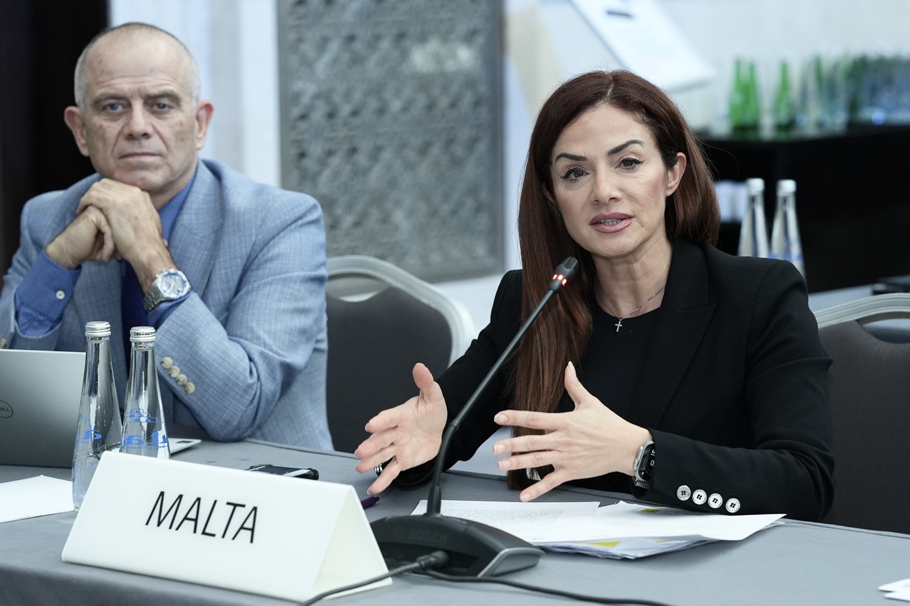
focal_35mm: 127
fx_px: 3210
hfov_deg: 16.1
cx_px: 455
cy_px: 303
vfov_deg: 10.8
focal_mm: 85
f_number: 3.5
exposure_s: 1/160
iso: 1600
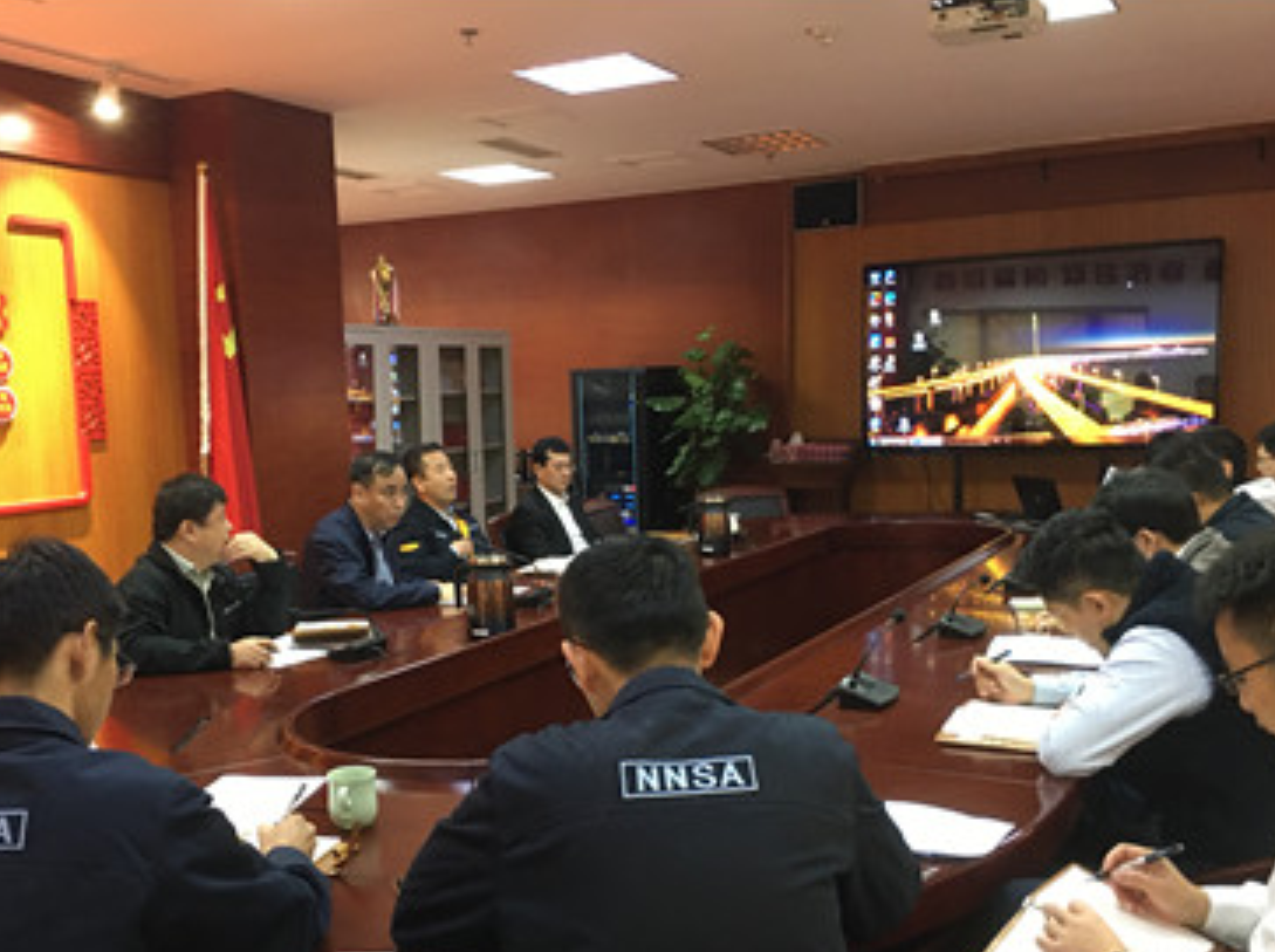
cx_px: 565
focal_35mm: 36
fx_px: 1324
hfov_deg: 51.3
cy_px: 578
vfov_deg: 39.4
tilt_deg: -7.5
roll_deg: +1.4
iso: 100
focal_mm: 4.15
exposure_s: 1/10
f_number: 2.2
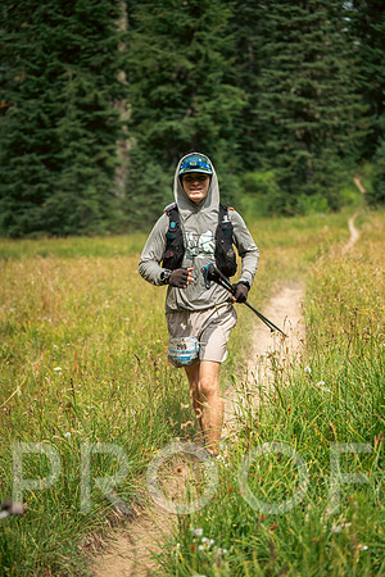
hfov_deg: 19.2
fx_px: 1139
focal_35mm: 71
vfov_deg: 28.5
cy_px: 288
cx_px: 192
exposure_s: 1/4000
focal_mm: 71
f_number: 2.8
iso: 160
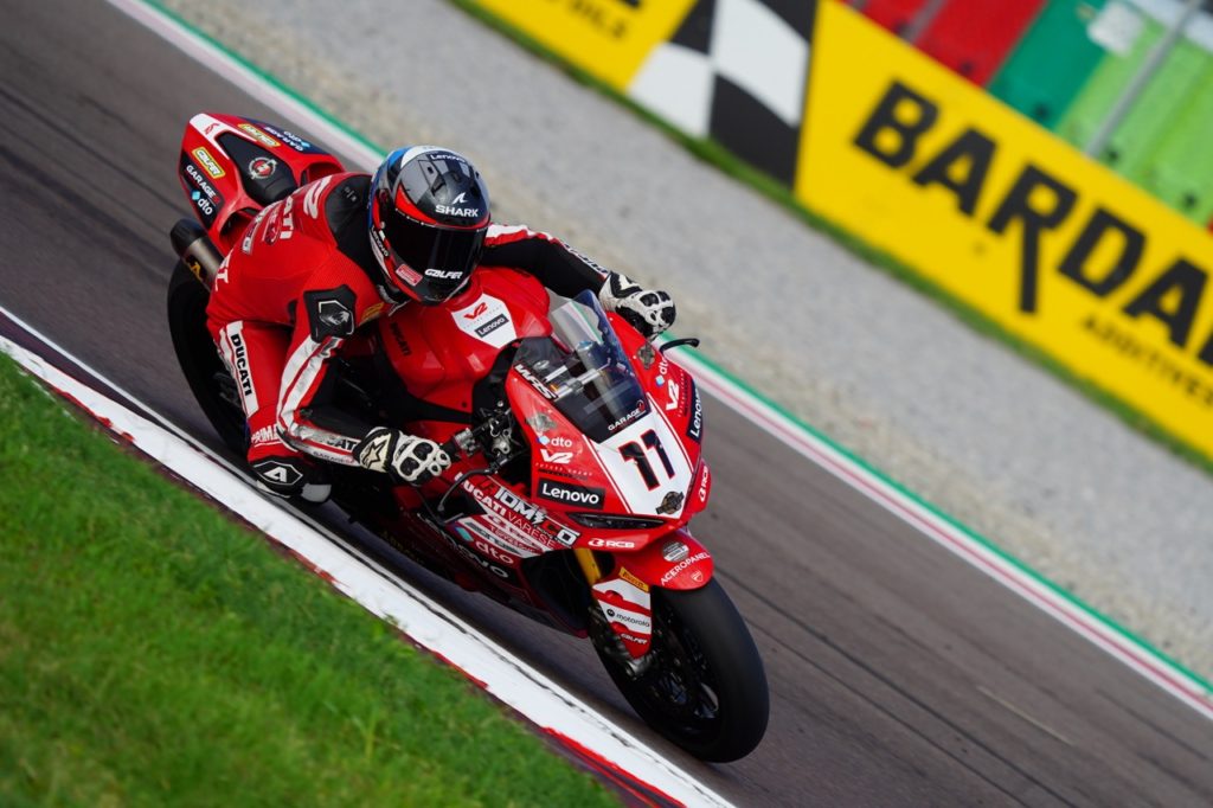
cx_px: 606
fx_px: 13708
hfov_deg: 5.1
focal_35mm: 407
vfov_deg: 3.4
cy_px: 404
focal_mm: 407
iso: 500
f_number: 6.3
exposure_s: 1/1600
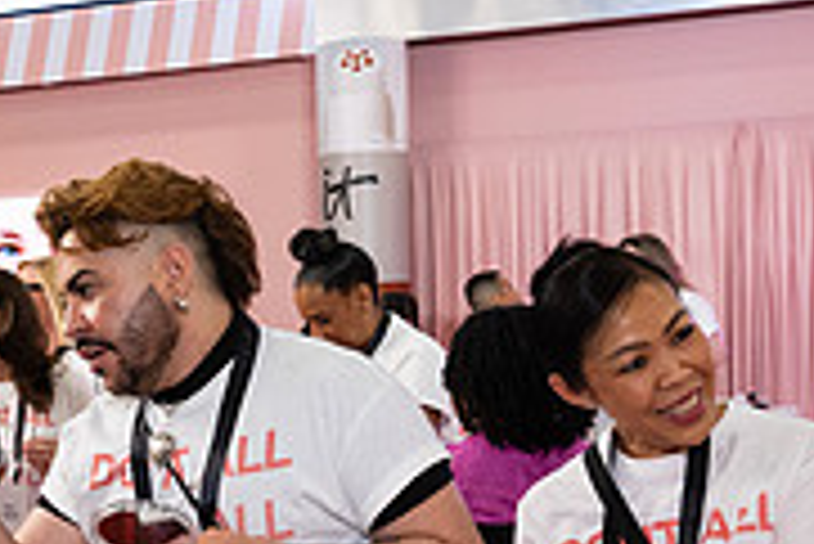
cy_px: 425
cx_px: 13
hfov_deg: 27.6
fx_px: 1561
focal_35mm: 69
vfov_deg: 19.6
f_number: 5.6
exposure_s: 1/100
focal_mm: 21.5
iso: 2000
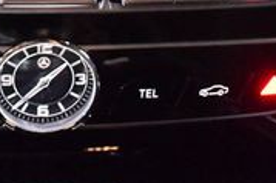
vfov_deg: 12.2
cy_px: -95
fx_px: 820
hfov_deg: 18.8
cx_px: 25
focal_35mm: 107
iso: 12800
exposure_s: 1/60
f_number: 3.8
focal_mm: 20
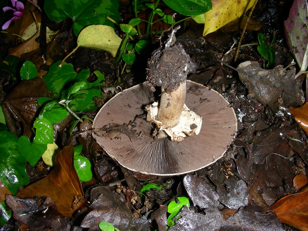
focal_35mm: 38
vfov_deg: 37.7
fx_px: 338
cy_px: 116
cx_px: 154
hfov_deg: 49.0
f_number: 6.8
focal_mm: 6.3
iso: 50
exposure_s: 1/60.1
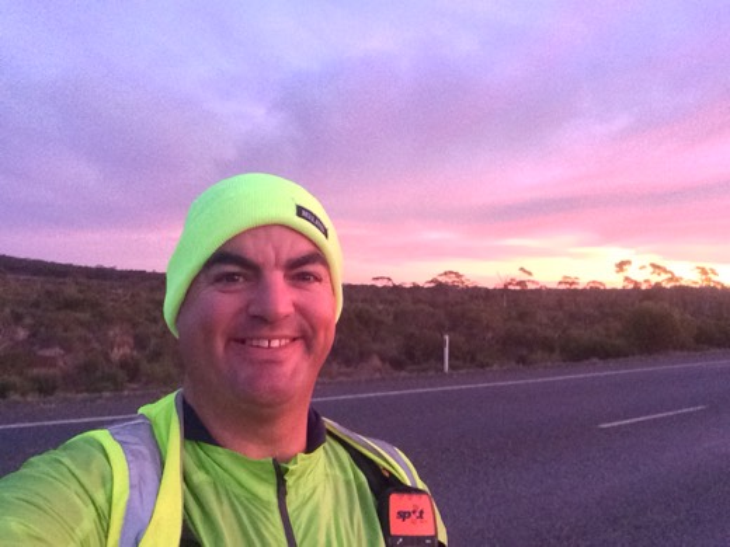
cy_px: 274
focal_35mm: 31
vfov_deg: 45.4
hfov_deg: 58.4
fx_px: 654
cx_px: 365
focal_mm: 2.15
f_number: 2.4
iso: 640
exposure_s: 1/15
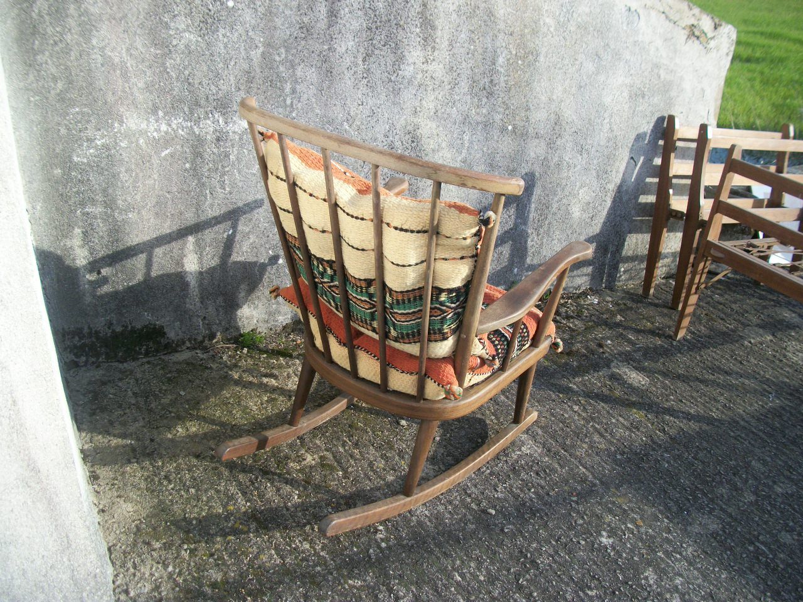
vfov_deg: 44.2
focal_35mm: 32
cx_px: 402
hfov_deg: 56.8
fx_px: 742
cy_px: 301
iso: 80
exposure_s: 1/400
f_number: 2.9
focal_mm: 5.7
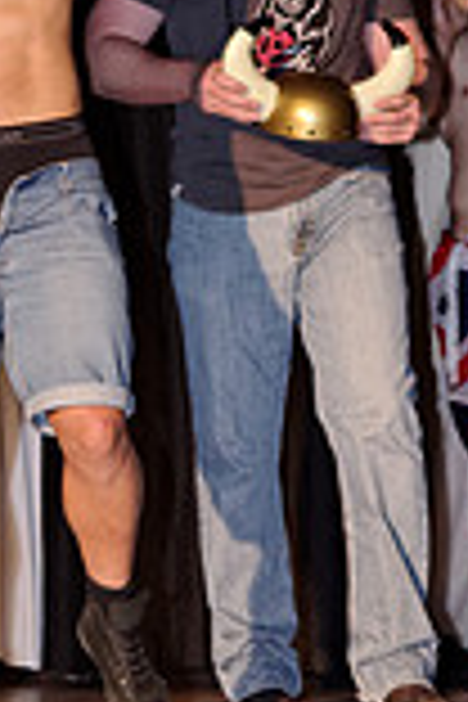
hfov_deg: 6.3
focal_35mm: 216
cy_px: 76
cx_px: 20
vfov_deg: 9.5
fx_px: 4212
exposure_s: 1/180
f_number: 2.8
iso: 800
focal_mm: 50
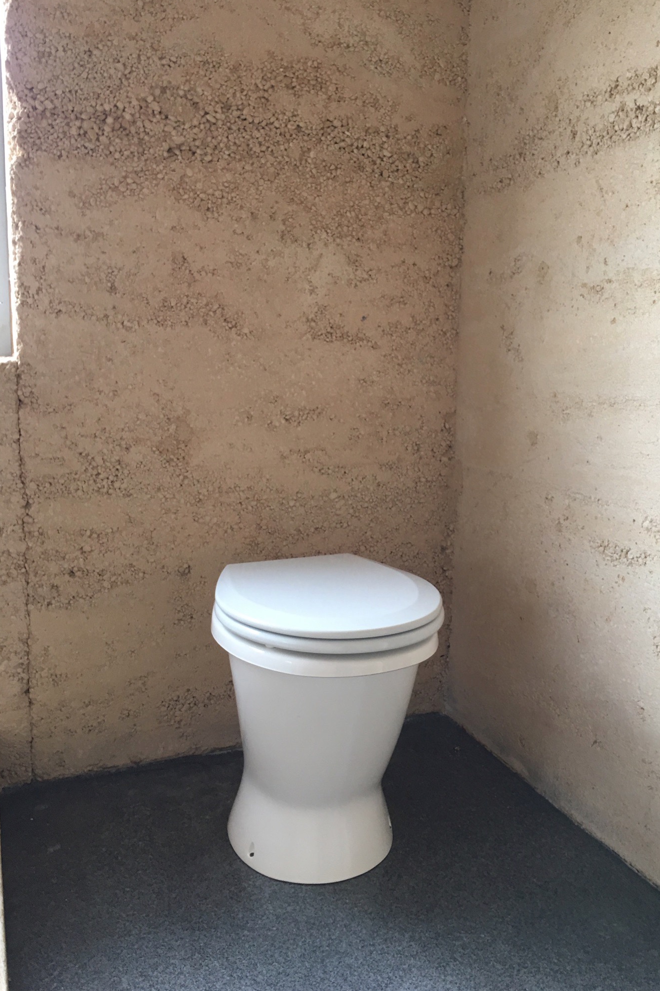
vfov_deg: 60.3
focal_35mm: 31
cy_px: 504
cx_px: 376
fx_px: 853
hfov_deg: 42.2
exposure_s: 1/17
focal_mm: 4.15
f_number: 2.2
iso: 32
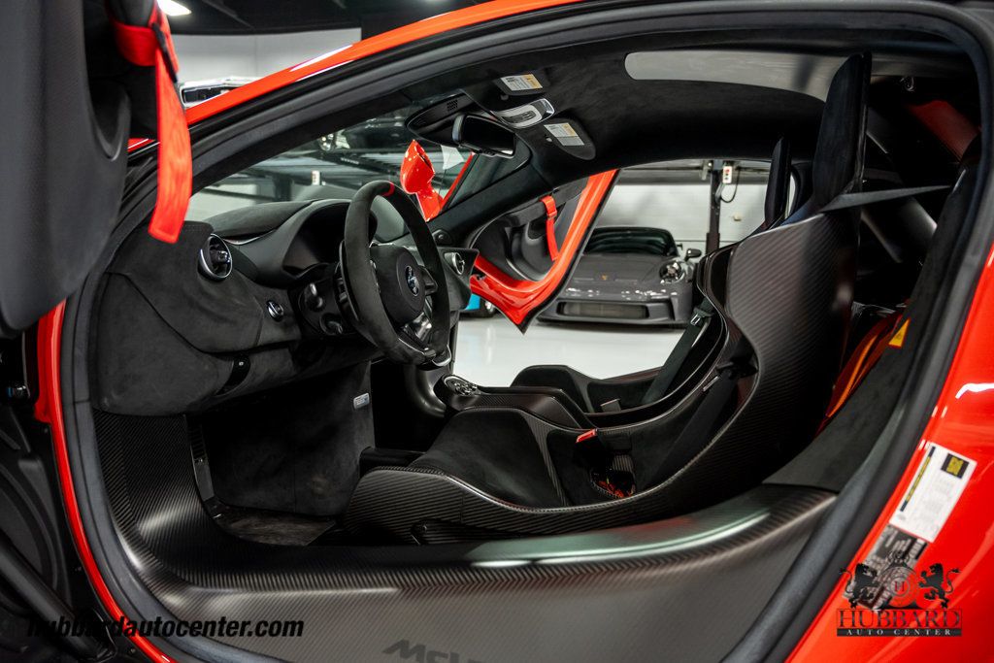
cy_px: 332
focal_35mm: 24
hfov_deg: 73.7
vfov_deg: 53.1
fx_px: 663
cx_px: 497
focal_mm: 24
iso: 2500
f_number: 4
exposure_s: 1/60
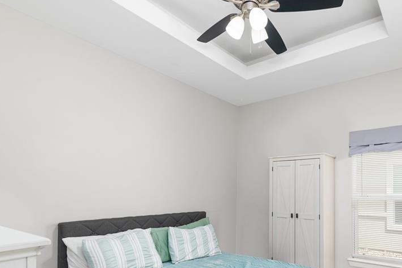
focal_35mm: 23
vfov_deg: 53.6
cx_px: 254
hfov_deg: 74.7
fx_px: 257
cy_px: 188
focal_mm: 16
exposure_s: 1/5
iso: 400
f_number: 9
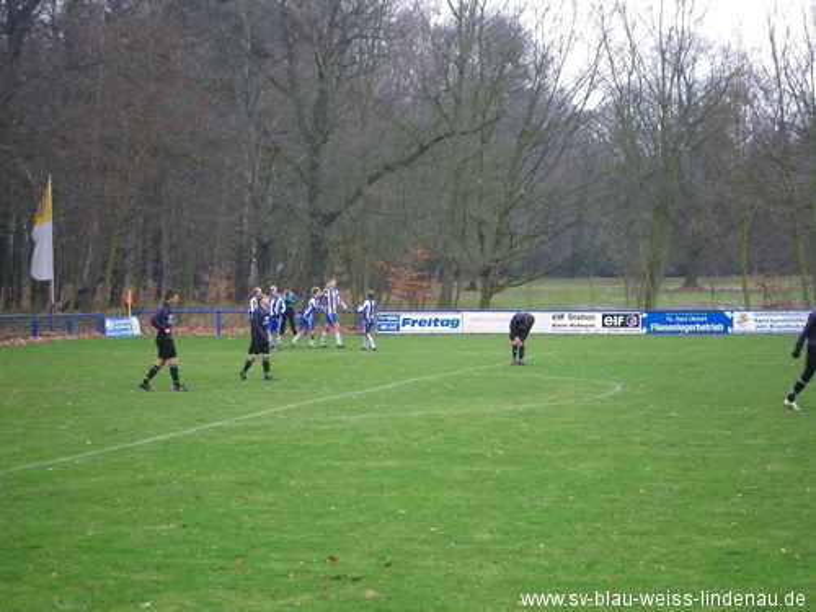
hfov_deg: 21.1
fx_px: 2192
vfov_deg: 15.9
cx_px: 408
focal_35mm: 93
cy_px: 306
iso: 200
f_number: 5.3
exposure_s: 1/50
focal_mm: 16.5
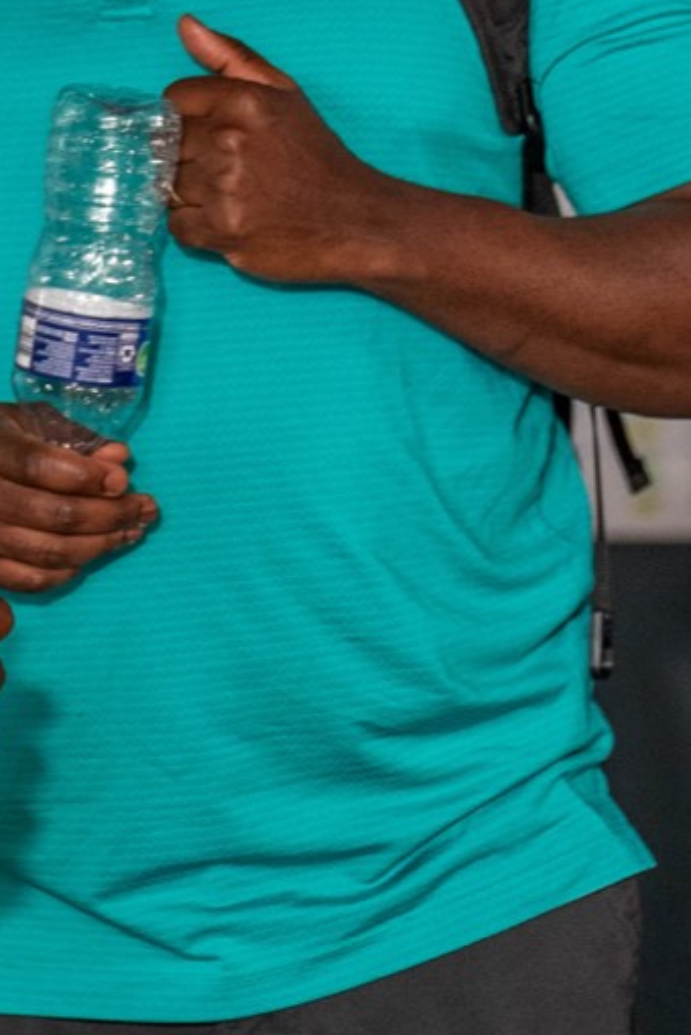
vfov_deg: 6.6
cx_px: -191
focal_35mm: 311
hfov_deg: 4.4
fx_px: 8941
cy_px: -59
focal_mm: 99
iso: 1600
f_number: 2.8
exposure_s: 1/125
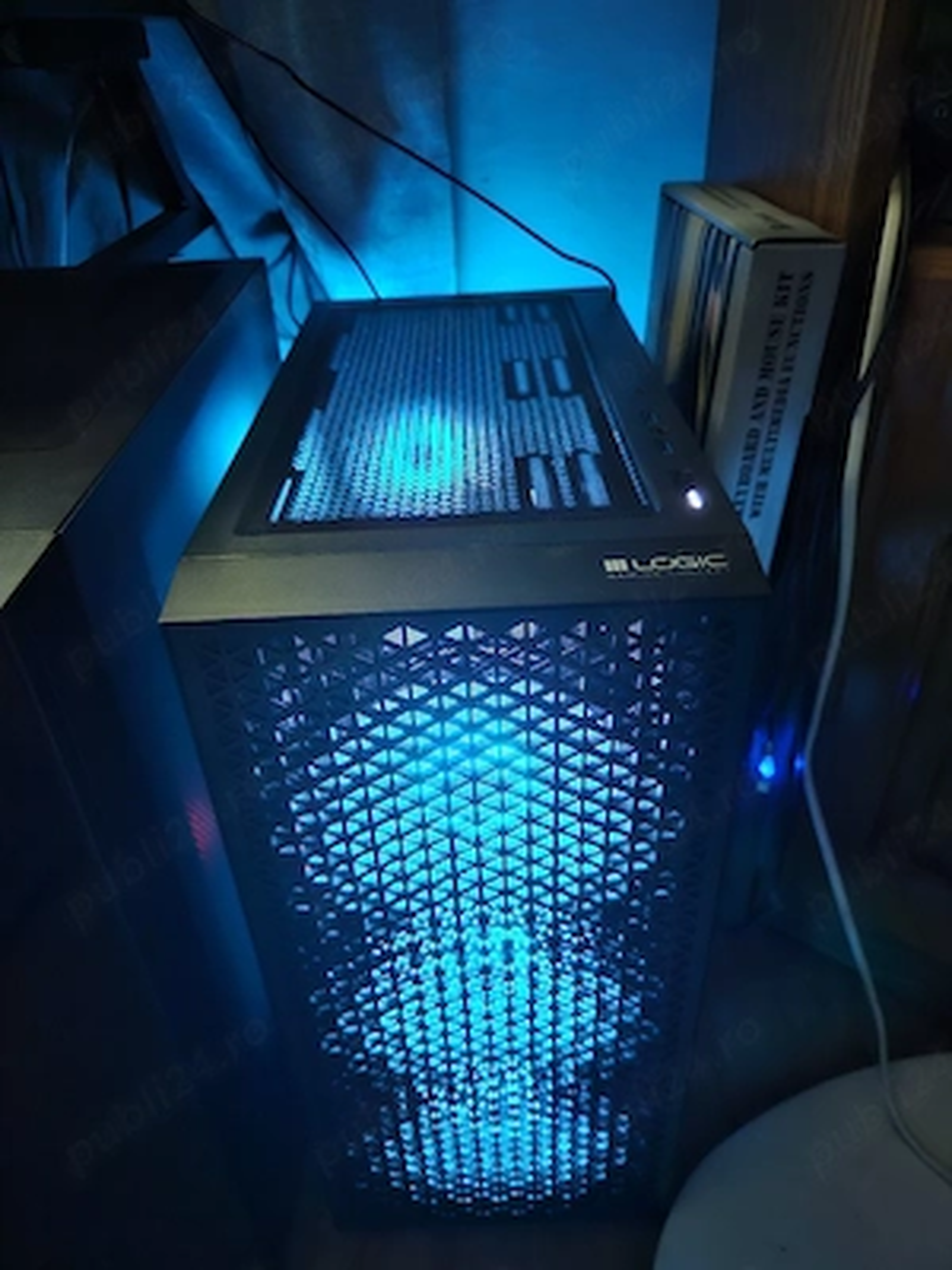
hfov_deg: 58.9
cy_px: 635
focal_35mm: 23
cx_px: 476
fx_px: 843
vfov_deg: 73.9
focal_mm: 5.4
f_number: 1.8
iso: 1600
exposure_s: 1/16.7
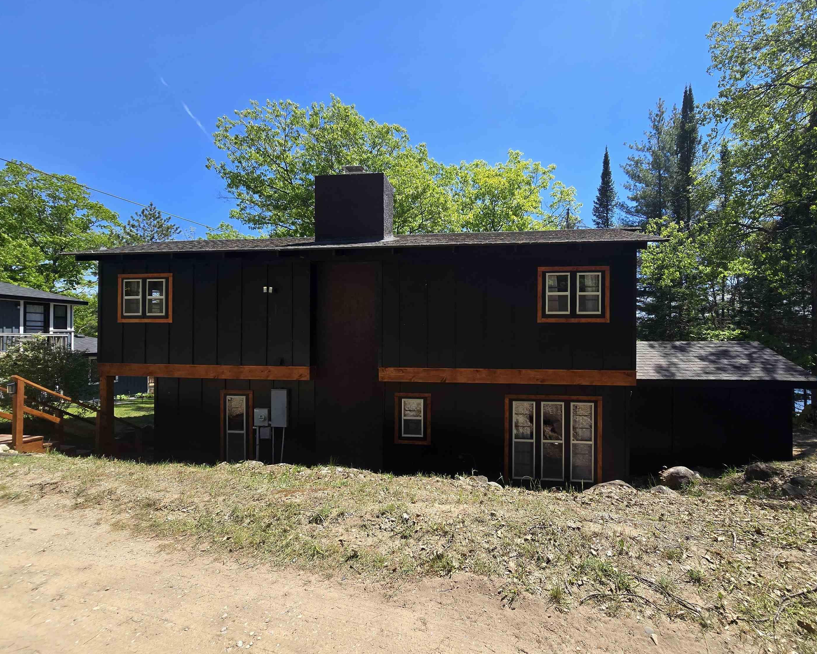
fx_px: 339
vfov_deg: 88.0
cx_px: 440
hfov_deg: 100.5
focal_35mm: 14
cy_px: 335
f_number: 2.2
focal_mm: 2.2
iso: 50
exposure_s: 1/1238
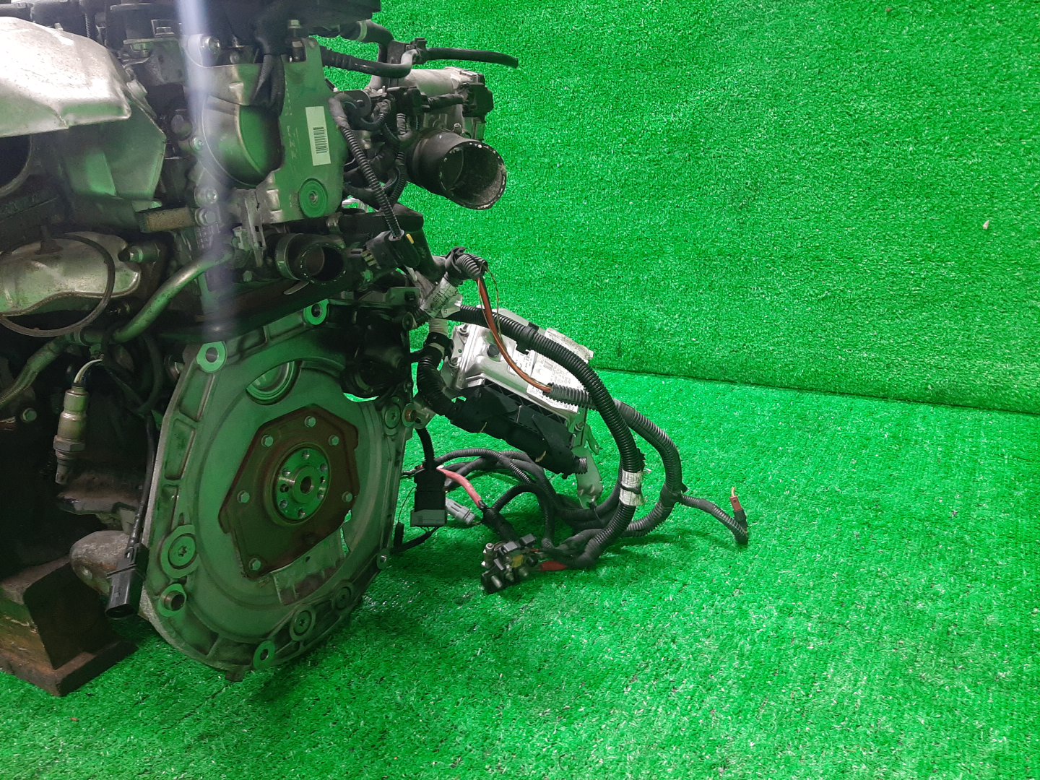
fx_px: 781
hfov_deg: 67.3
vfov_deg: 53.1
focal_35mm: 26
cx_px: 520
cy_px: 390
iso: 174
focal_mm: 3.93
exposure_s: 1/33
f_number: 1.7
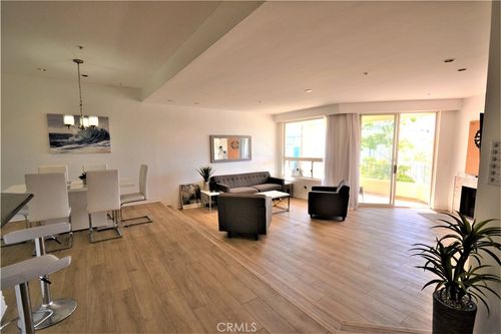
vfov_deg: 77.3
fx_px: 209
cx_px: 250
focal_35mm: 15
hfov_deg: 100.4
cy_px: 167
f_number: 4
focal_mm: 10
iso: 220
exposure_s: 1/125
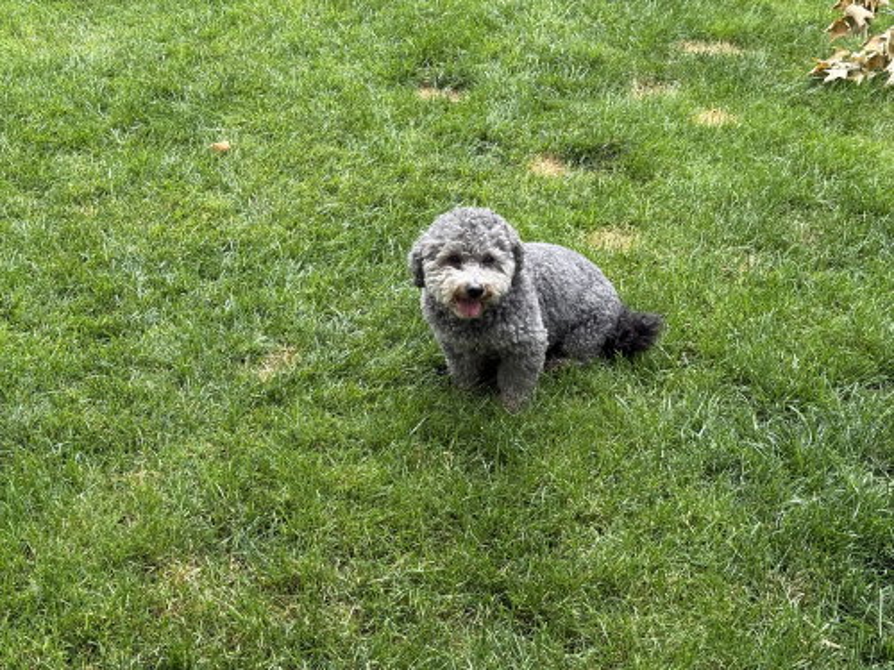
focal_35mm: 48
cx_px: 447
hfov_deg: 39.7
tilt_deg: -30.0
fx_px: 1240
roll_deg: +2.4
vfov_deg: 30.3
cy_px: 335
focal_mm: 6.76
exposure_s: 1/278
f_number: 1.78
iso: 64
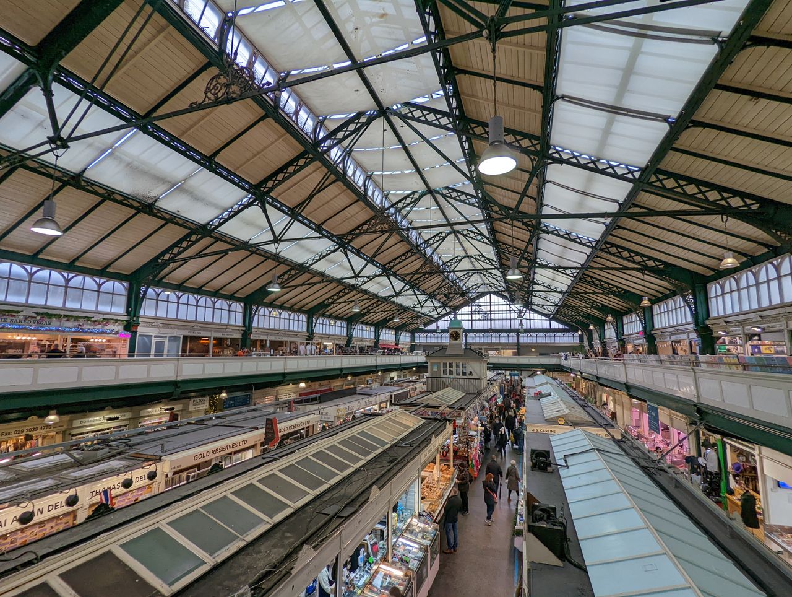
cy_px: 298
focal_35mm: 16
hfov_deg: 94.4
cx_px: 396
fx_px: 367
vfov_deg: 78.3
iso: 55
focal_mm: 2.35
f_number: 2.2
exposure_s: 1/100
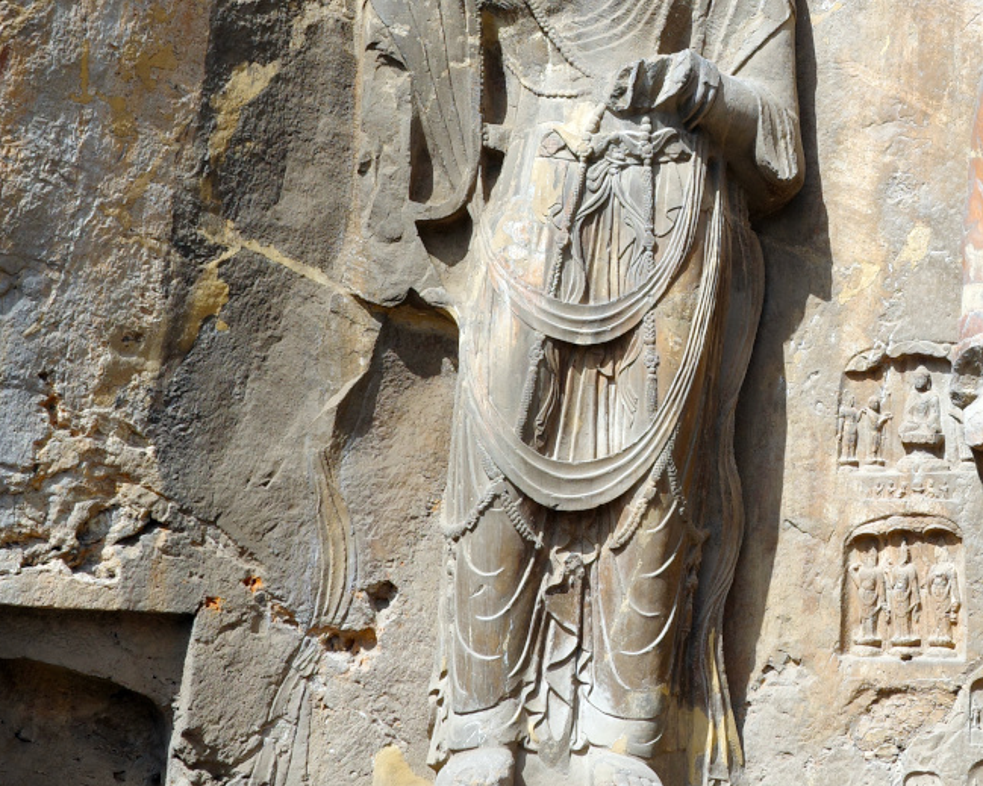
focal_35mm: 111
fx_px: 3229
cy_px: 48
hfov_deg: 17.0
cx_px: 898
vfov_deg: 13.7
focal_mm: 26
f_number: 5
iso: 100
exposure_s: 1/400
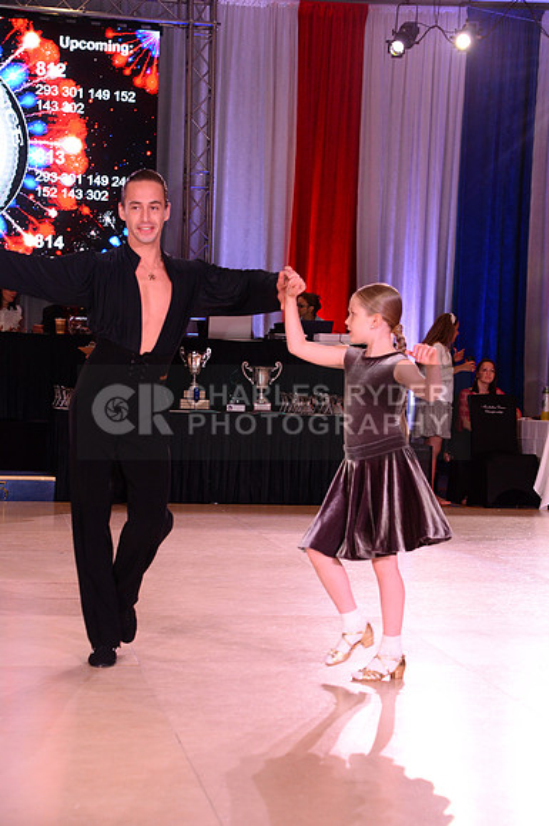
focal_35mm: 78
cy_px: 413
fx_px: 1789
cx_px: 274
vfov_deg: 26.0
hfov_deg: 17.4
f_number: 6.3
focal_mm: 78
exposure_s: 1/250
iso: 2500
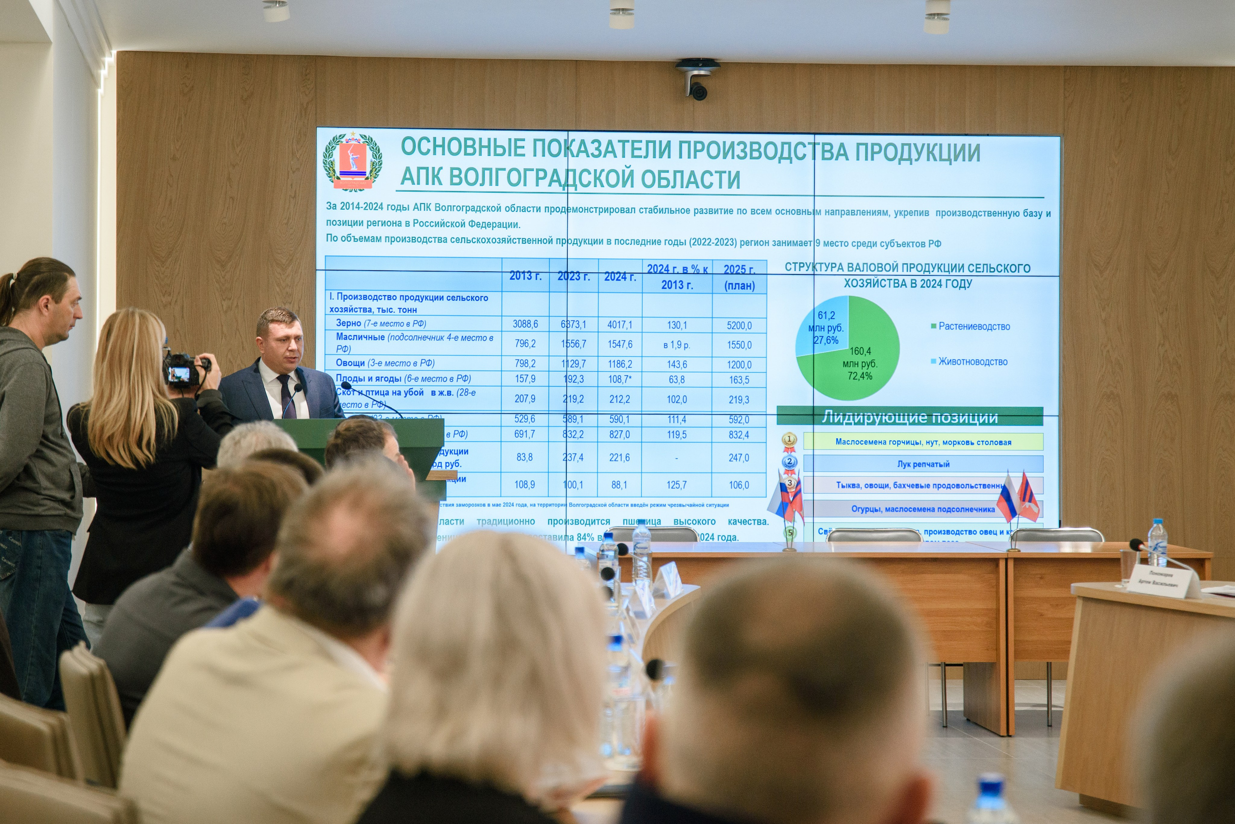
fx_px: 2833
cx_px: 539
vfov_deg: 16.6
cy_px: 345
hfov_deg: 24.6
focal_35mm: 83
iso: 1600
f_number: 3.5
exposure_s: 1/400
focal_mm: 70
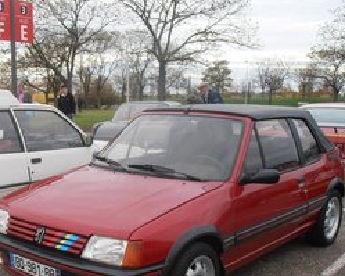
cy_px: 202
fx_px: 592
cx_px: 98
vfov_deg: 25.9
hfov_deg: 32.1
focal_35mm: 58
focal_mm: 6.61
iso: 80
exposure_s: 1/125
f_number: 3.9
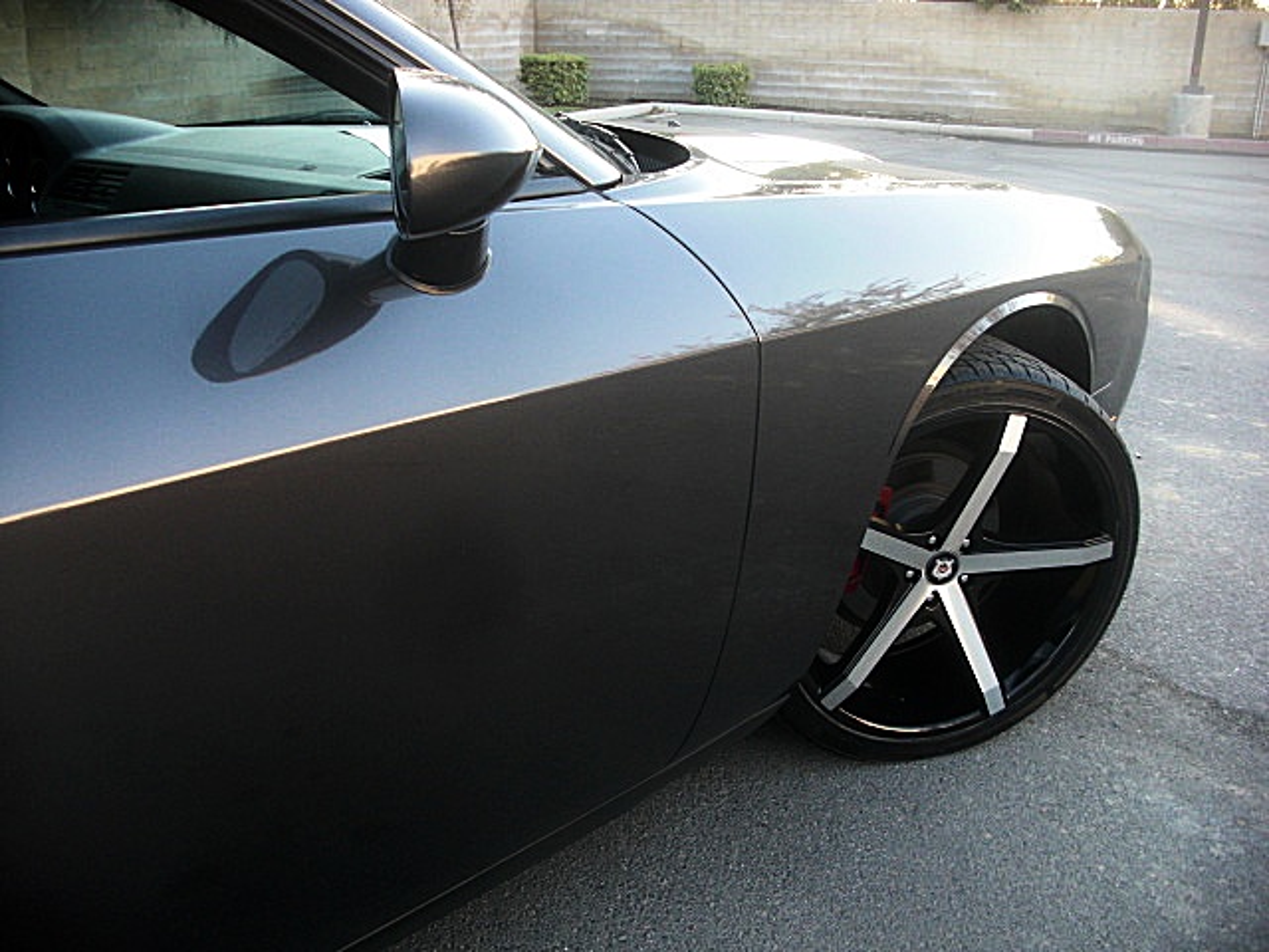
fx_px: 1320
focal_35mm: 36
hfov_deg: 51.4
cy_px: 476
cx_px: 634
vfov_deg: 39.7
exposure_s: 1/80
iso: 100
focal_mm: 6.3
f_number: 2.8
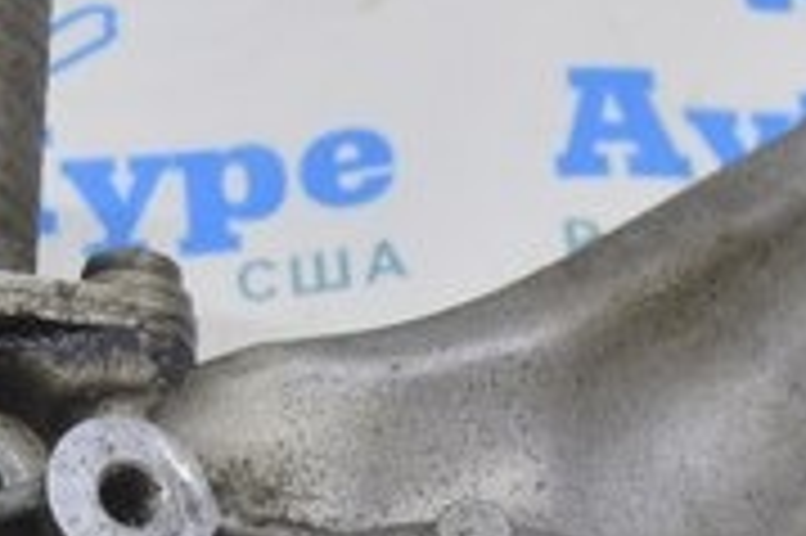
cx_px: -149
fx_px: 4228
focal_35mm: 189
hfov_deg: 10.7
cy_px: 583
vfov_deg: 7.2
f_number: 5.6
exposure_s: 1/25
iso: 400
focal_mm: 22
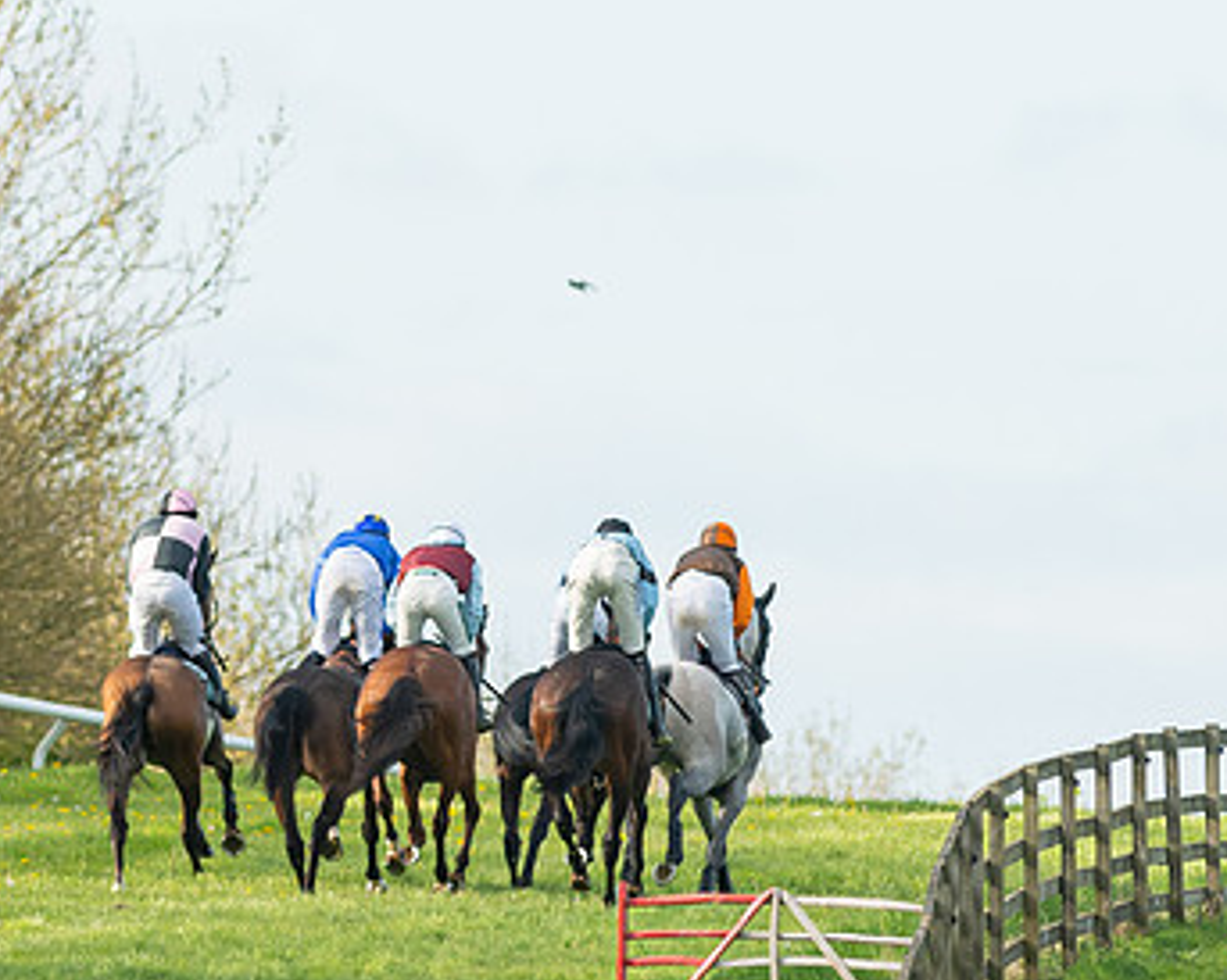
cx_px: 621
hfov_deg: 2.1
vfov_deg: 1.7
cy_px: 848
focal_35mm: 936
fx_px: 33971
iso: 400
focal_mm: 300
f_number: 5
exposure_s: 1/2000
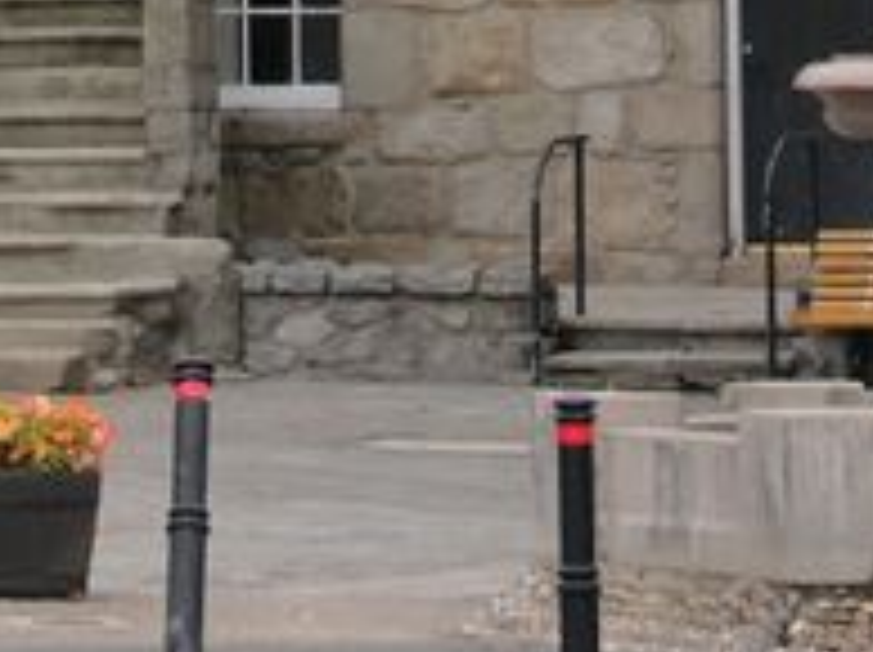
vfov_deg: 4.0
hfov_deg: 5.3
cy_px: -553
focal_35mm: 370
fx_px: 9320
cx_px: -76
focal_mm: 12.5
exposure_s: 1/320
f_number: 4.5
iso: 80
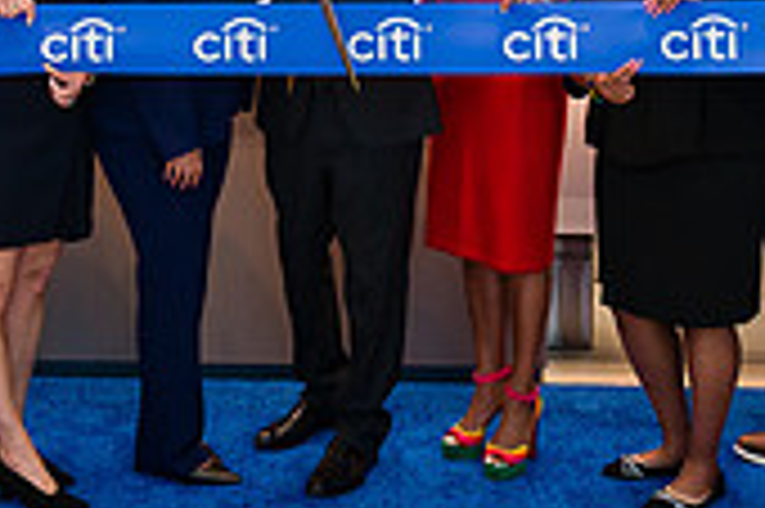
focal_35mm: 82
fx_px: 1741
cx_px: 355
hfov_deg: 24.8
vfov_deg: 16.0
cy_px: -99
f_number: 4
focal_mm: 24
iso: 800
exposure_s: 1/200
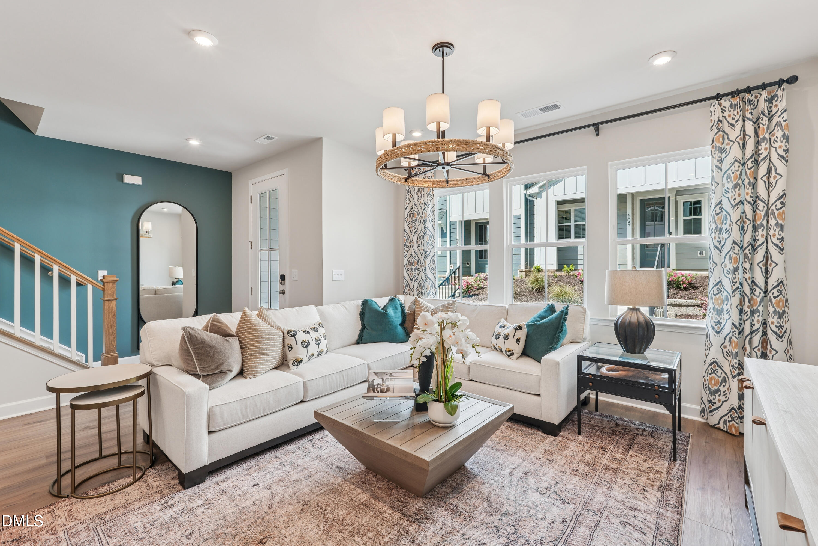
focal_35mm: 16
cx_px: 409
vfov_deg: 73.7
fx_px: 364
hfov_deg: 96.7
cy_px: 273
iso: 100
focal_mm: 16
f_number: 11
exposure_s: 1/3
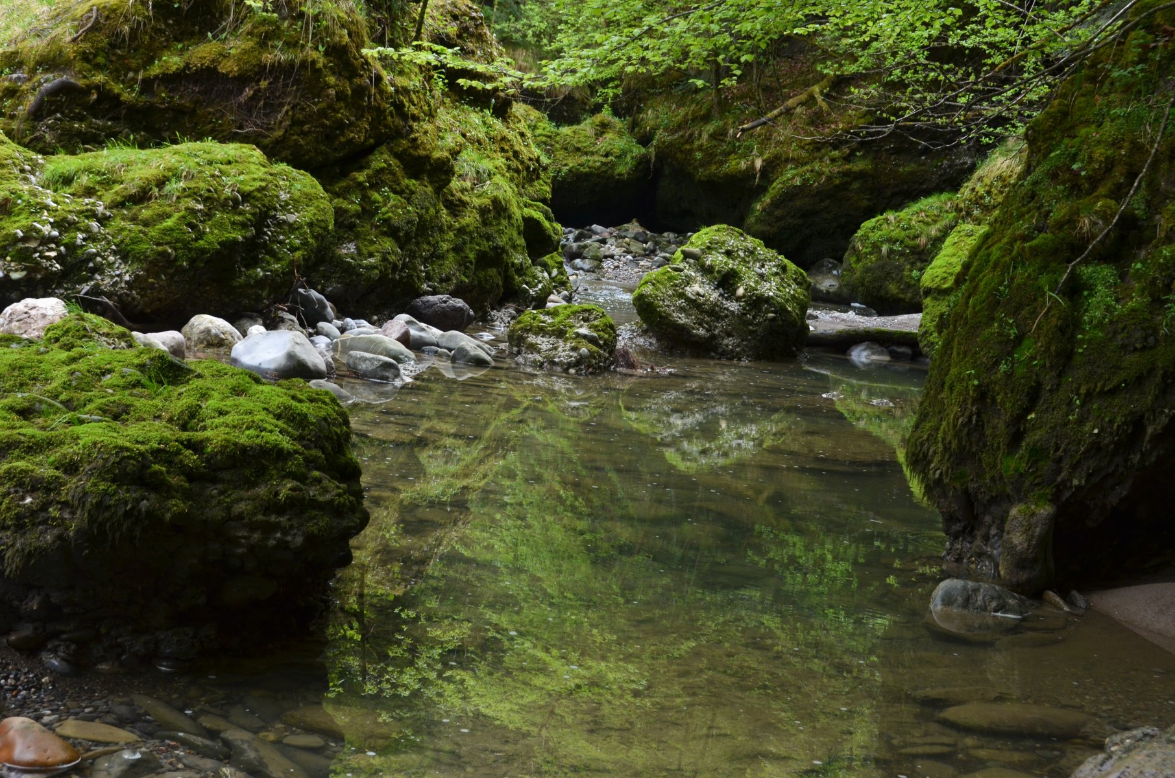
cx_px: 588
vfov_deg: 26.4
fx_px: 1661
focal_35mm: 51
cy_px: 389
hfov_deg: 39.0
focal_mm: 34
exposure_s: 1/160
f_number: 8
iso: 450
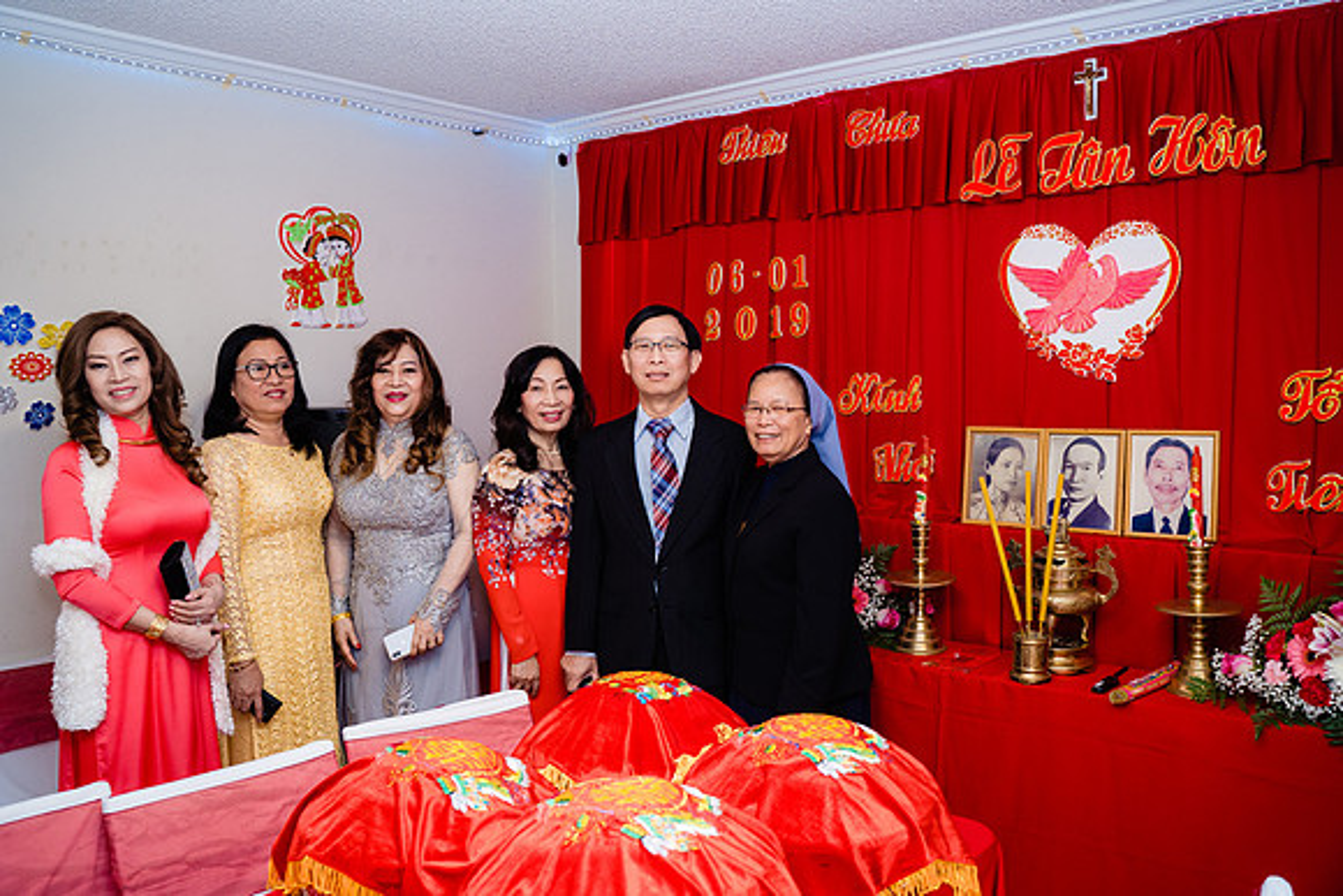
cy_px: 448
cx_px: 672
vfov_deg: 46.4
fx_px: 1045
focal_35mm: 28
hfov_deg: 65.5
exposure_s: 1/200
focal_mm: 28
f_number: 4
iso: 1000
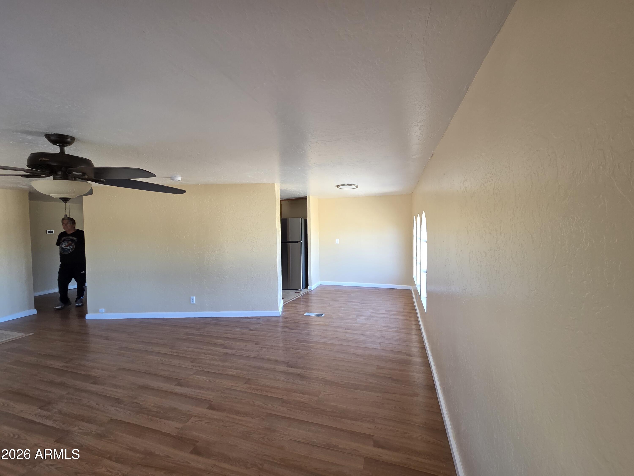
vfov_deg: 89.9
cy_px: 238
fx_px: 238
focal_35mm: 13
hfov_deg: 106.2
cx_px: 317
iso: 125
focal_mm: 2.2
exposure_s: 1/120
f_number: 2.2
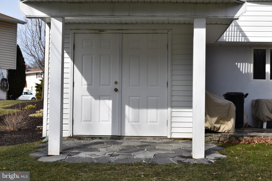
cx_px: 136
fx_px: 453
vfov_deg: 22.6
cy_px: 90
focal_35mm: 60
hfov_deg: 33.4
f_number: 9
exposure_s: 1/320
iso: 100
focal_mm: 40
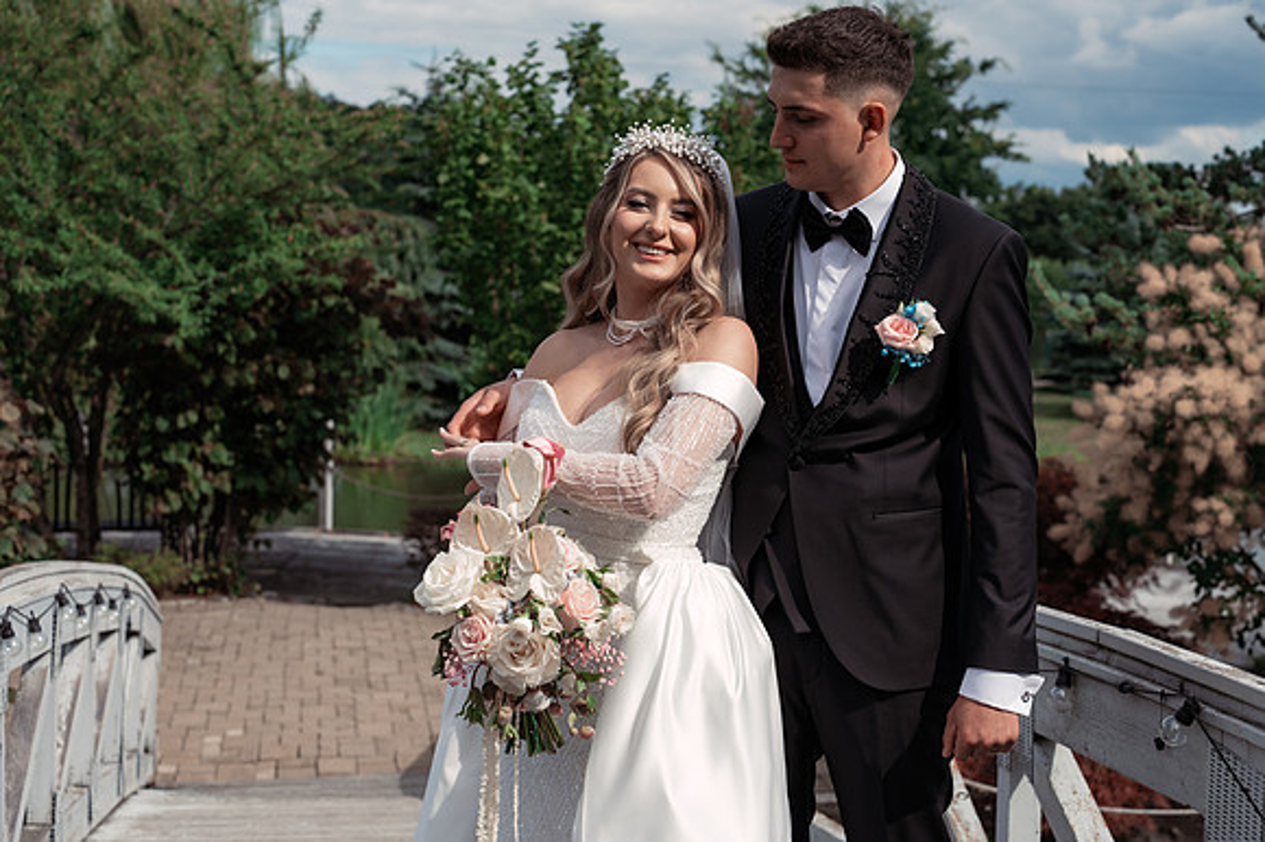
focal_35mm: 58
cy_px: 421
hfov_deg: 34.5
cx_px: 632
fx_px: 2037
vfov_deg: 23.4
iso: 160
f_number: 5
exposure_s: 1/500
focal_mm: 58
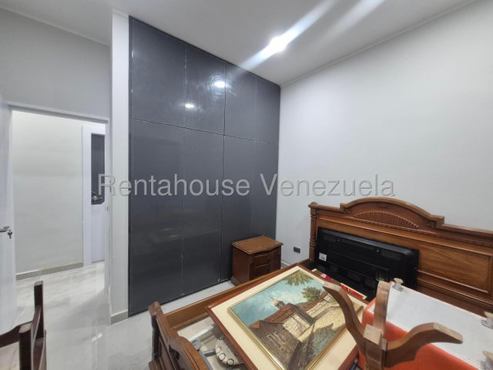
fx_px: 185
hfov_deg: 106.2
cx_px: 246
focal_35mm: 13
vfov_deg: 89.9
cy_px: 185
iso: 250
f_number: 2.2
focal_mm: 1.74
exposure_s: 1/60
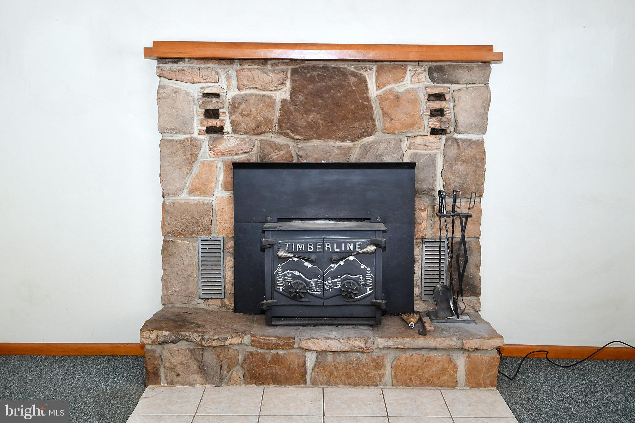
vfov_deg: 36.9
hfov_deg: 53.1
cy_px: 212
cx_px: 318
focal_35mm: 36
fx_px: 635
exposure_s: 1/60
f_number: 4
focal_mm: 24
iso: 500
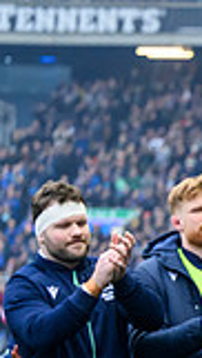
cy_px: 337
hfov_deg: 4.4
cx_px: 595
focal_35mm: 264
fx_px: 2505
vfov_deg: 8.1
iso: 3200
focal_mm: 70
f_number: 2.8
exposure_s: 1/2500
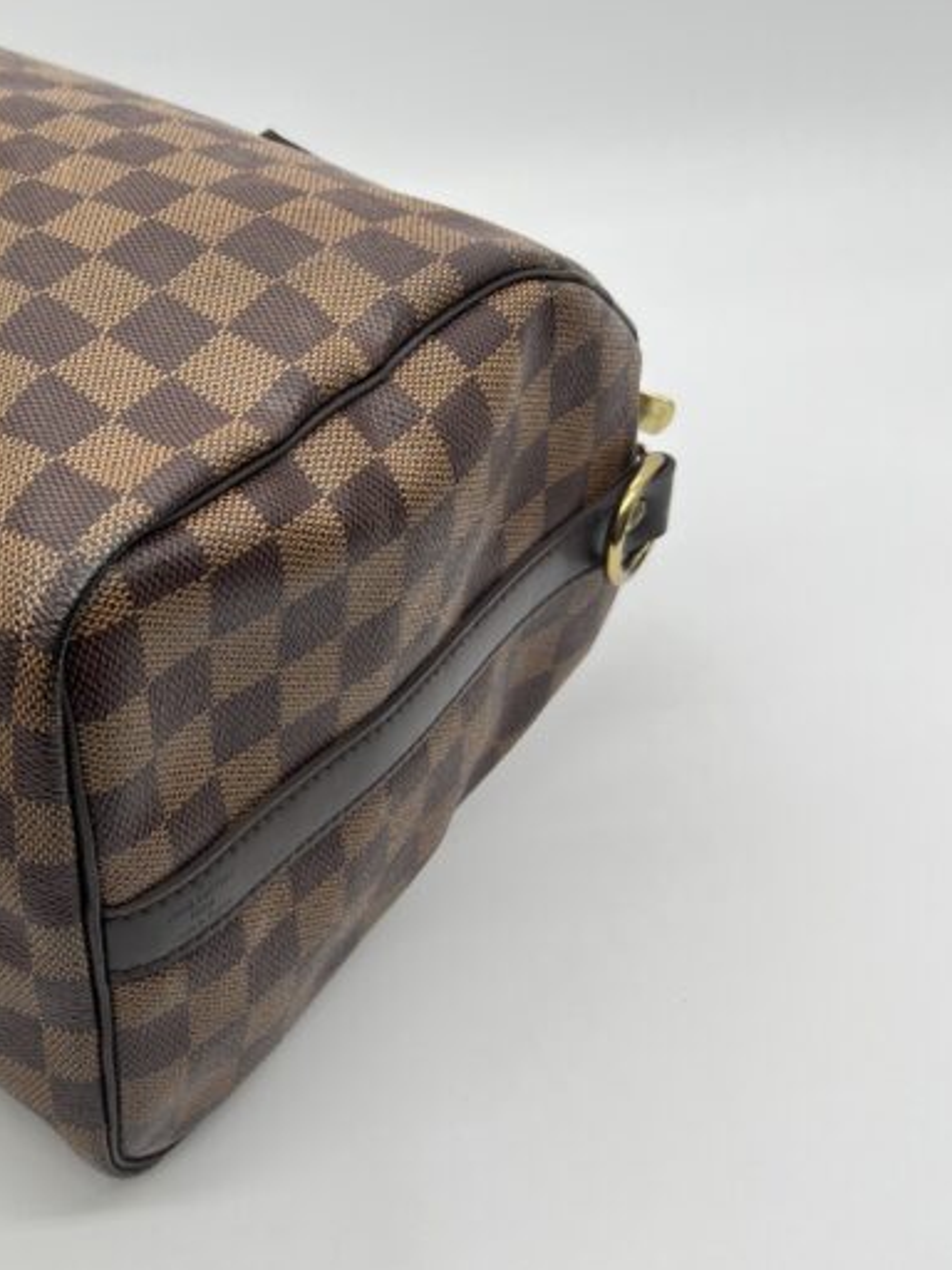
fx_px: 1907
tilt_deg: -39.8
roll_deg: +3.6
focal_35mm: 52
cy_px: 566
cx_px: 32
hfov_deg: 26.7
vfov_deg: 36.8
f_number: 1.5
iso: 40
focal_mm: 5.7
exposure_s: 1/100
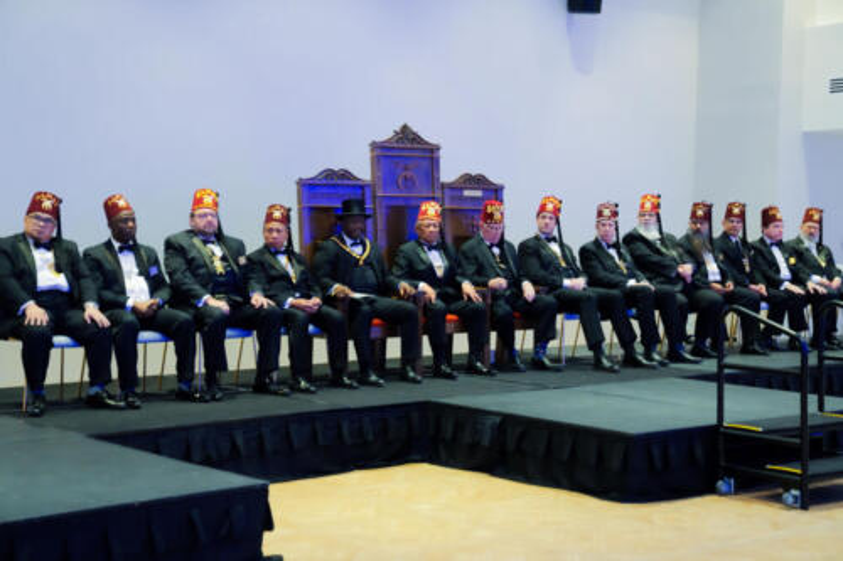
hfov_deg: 32.4
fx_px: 1451
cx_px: 422
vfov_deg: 21.9
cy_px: 280
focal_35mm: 62
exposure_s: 1/160
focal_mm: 62
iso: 3200
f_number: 2.8
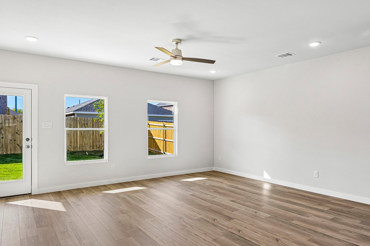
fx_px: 243
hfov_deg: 74.5
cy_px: 127
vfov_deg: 53.8
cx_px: 196
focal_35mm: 24
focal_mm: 18.5
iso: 400
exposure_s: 1/160
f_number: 8
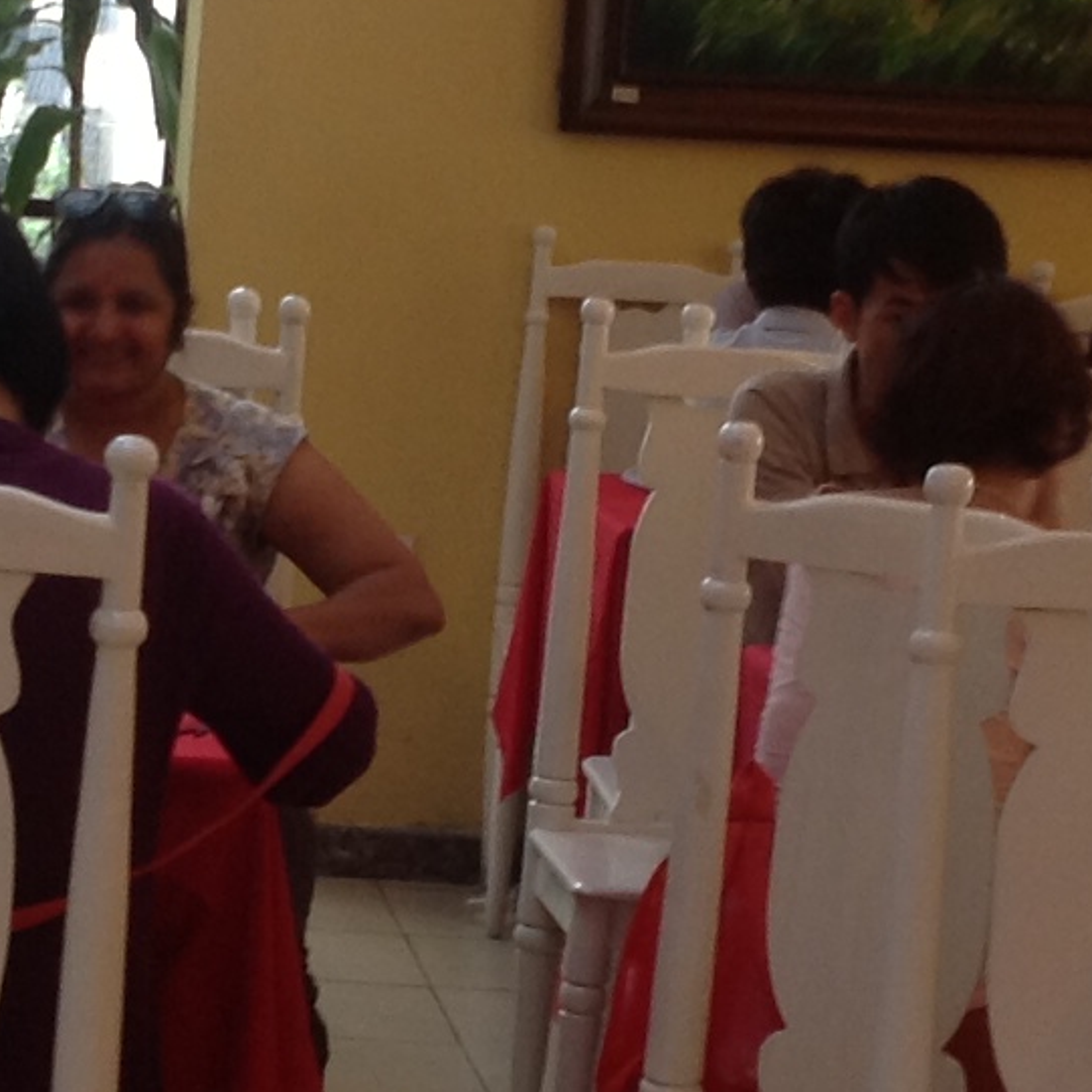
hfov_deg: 11.8
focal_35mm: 148
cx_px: 216
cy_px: 535
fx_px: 5282
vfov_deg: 11.8
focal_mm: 4.28
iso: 50
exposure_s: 1/17
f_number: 2.4
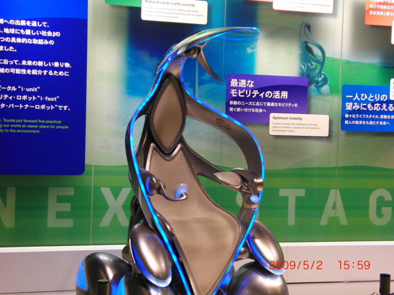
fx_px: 728
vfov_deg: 22.9
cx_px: 197
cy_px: 148
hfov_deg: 30.3
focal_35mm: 64
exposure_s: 1/125
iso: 400
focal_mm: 11.4
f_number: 3.5
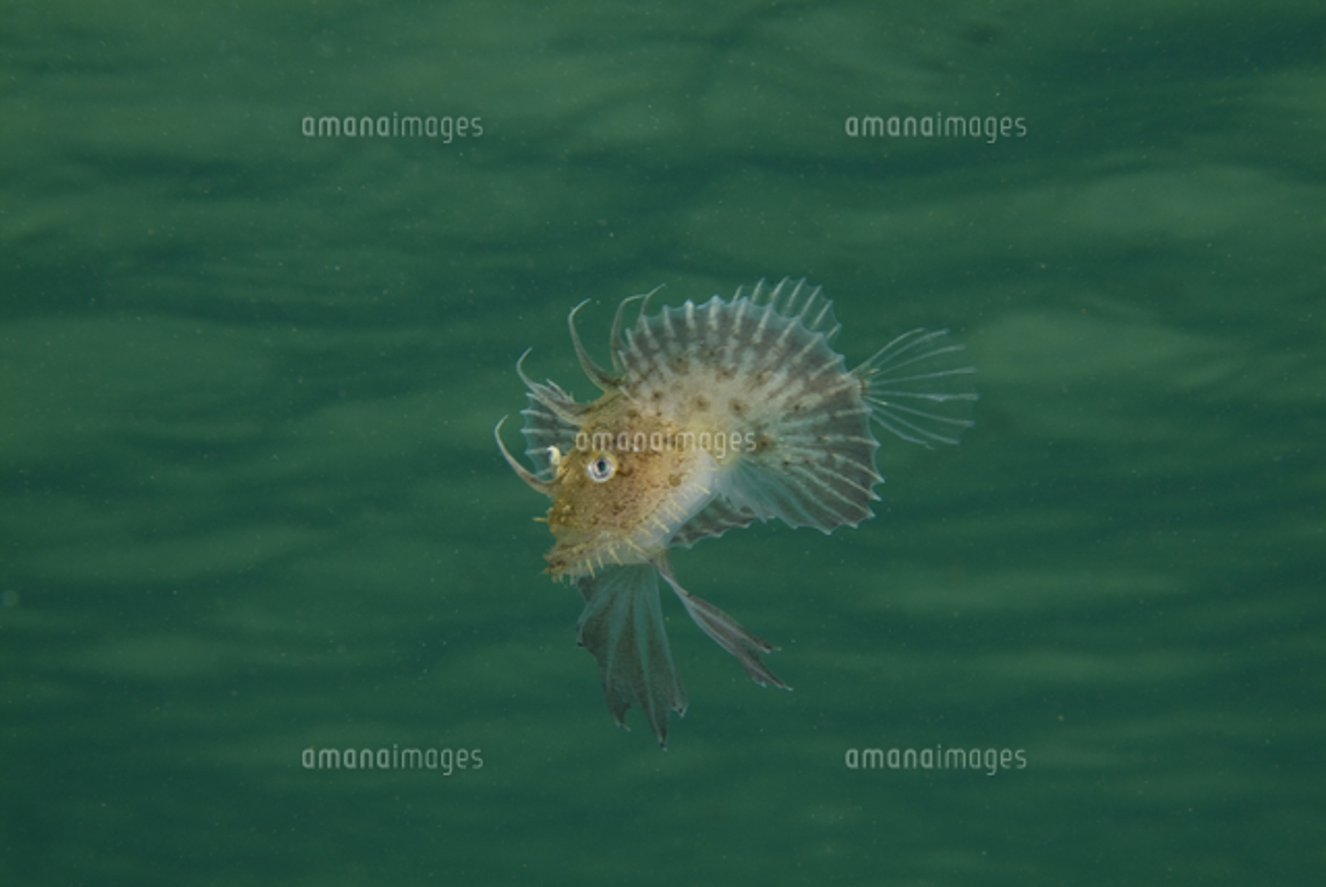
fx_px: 2765
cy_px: 444
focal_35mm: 75
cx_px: 663
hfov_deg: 27.0
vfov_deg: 18.2
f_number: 16
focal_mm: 50
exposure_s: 1/60
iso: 100
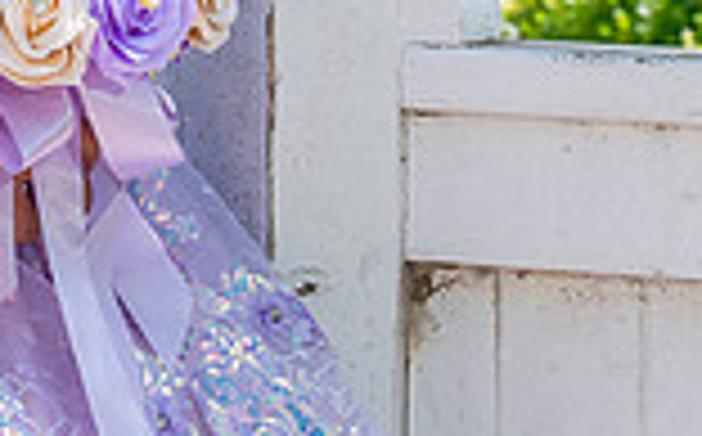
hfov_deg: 7.1
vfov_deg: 4.4
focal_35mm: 293
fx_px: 5598
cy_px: -381
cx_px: -71
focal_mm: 70
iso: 200
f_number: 6.3
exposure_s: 1/200
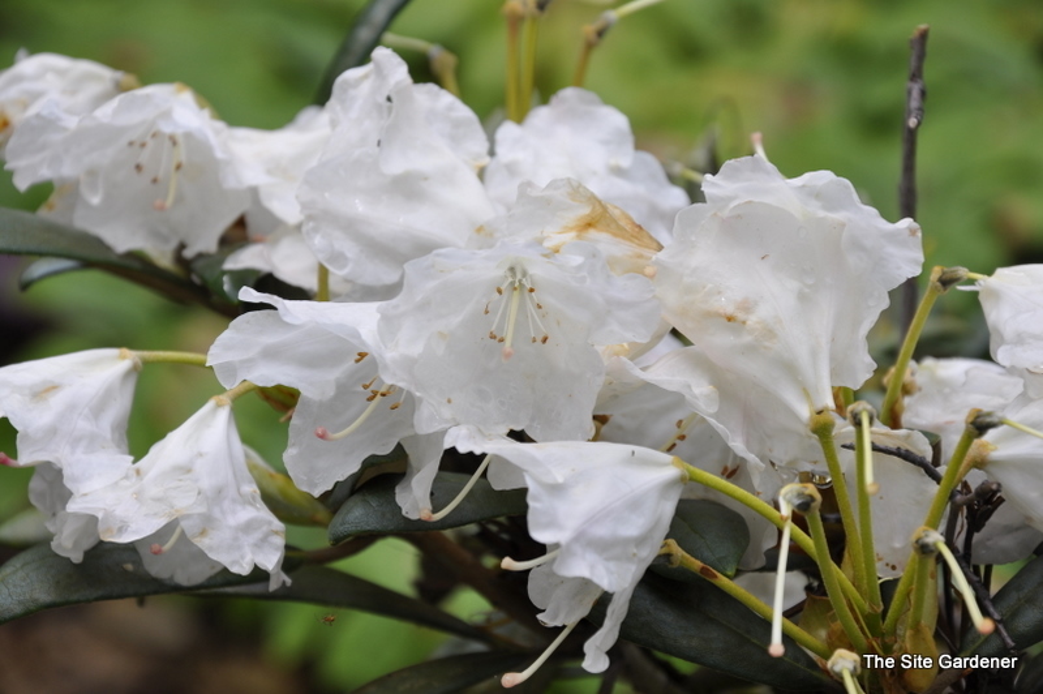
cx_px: 522
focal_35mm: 158
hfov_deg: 13.1
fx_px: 4559
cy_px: 347
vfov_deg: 8.7
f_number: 8
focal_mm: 105
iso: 200
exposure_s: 1/250
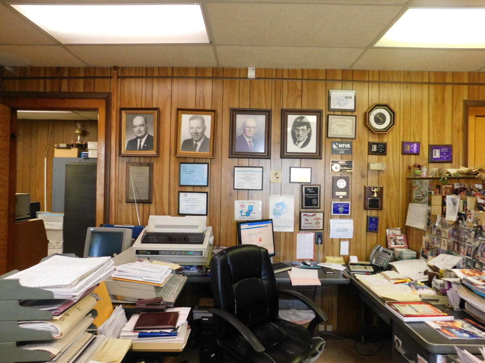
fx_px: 322
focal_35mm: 23
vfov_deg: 58.9
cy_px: 182
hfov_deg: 73.9
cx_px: 242
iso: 400
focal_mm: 4
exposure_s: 1/20
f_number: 3
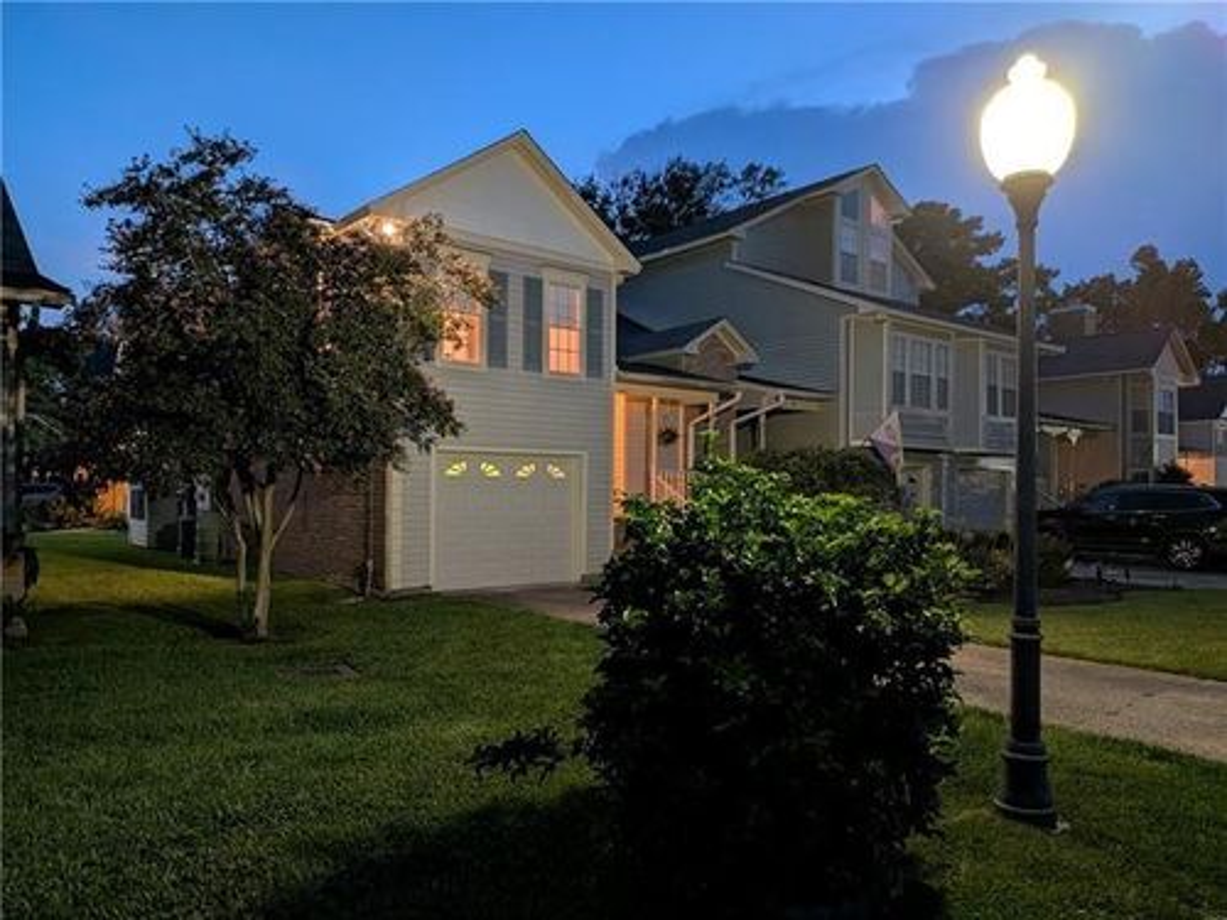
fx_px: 851
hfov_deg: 71.6
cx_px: 614
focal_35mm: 24
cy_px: 460
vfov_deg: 56.8
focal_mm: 4.53
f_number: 1.7
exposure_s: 1/25
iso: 285
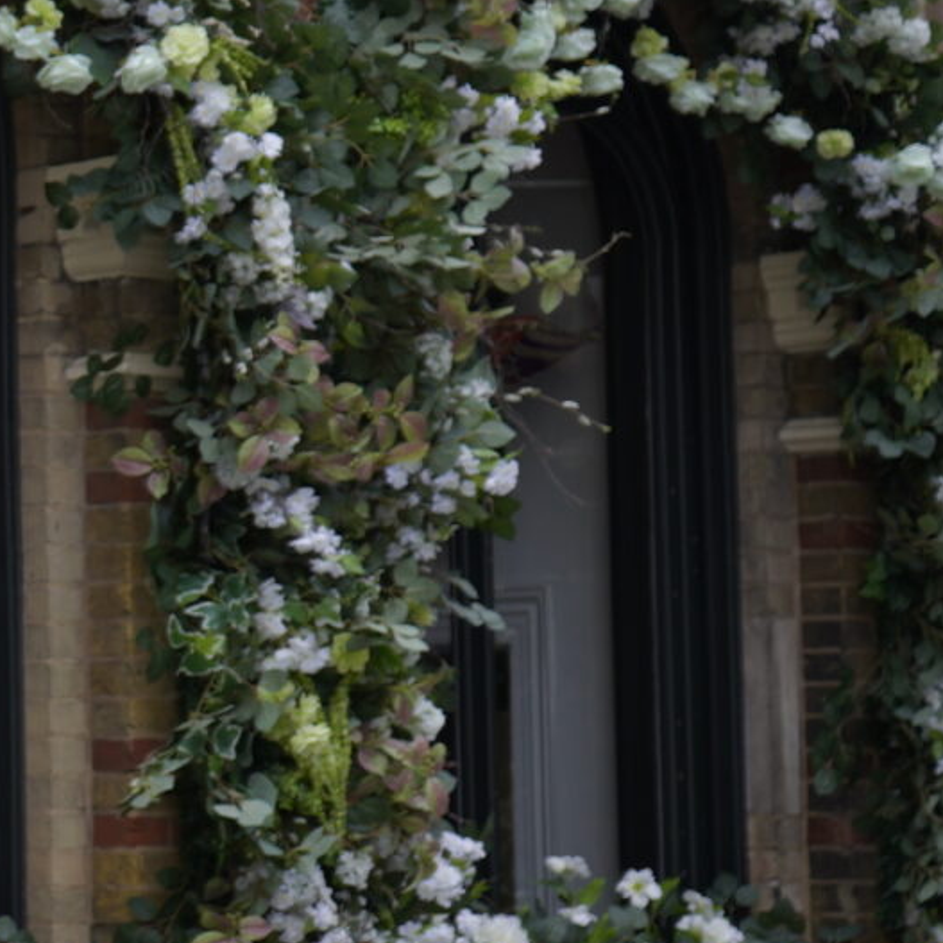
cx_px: -995
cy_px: 479
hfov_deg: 12.0
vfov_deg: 13.6
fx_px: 3945
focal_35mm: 128
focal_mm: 31
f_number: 3.5
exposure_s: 1/100
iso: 50
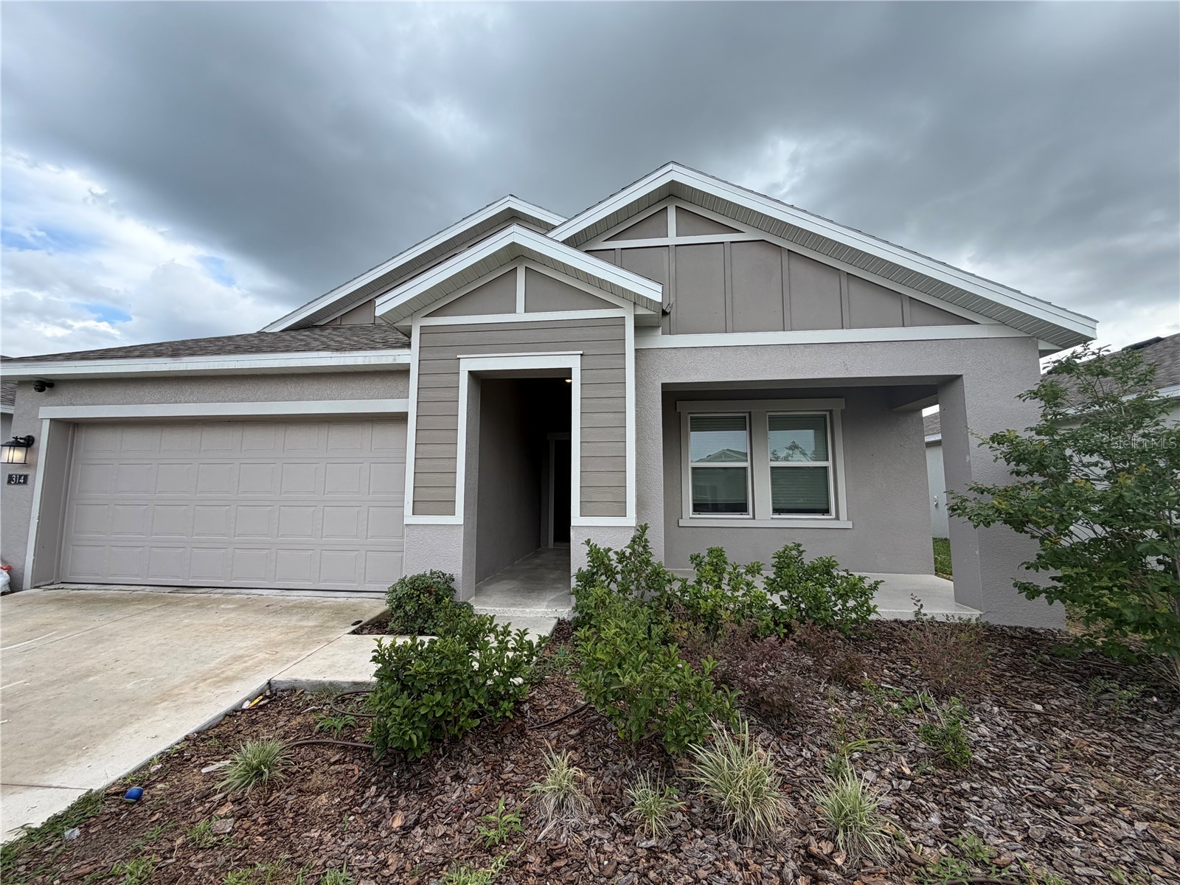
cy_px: 442
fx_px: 477
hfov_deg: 102.1
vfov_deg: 85.7
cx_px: 590
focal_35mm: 14
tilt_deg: +5.6
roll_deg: +0.2
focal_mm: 2.22
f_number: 2.2
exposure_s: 1/658
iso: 40
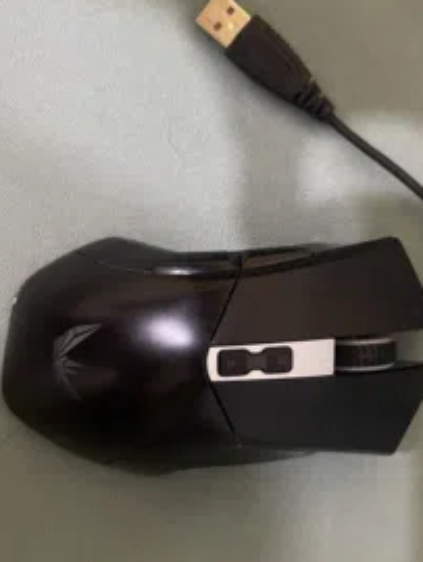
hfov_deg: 38.4
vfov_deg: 50.0
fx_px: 602
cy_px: 250
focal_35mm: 37
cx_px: 273
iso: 800
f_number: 1.6
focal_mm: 5.1
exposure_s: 1/30
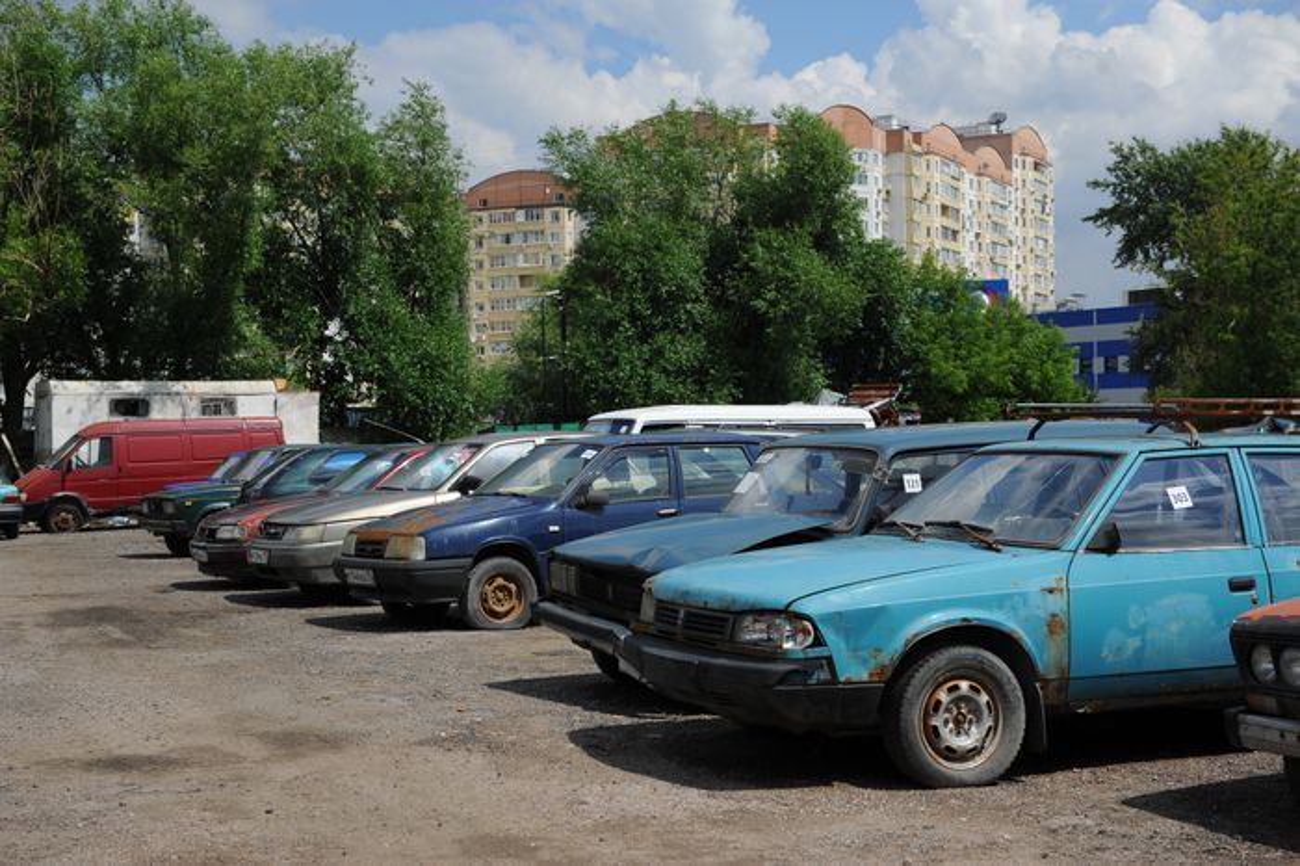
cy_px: 433
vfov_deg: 24.6
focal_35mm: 55
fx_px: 1985
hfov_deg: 36.3
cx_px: 650
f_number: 5.6
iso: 250
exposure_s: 1/2000
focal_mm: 55
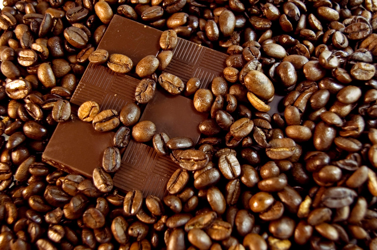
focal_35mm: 45
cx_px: 188
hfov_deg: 43.6
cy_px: 125
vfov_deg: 29.8
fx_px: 471
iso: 200
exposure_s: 1/30
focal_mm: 30
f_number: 4.2
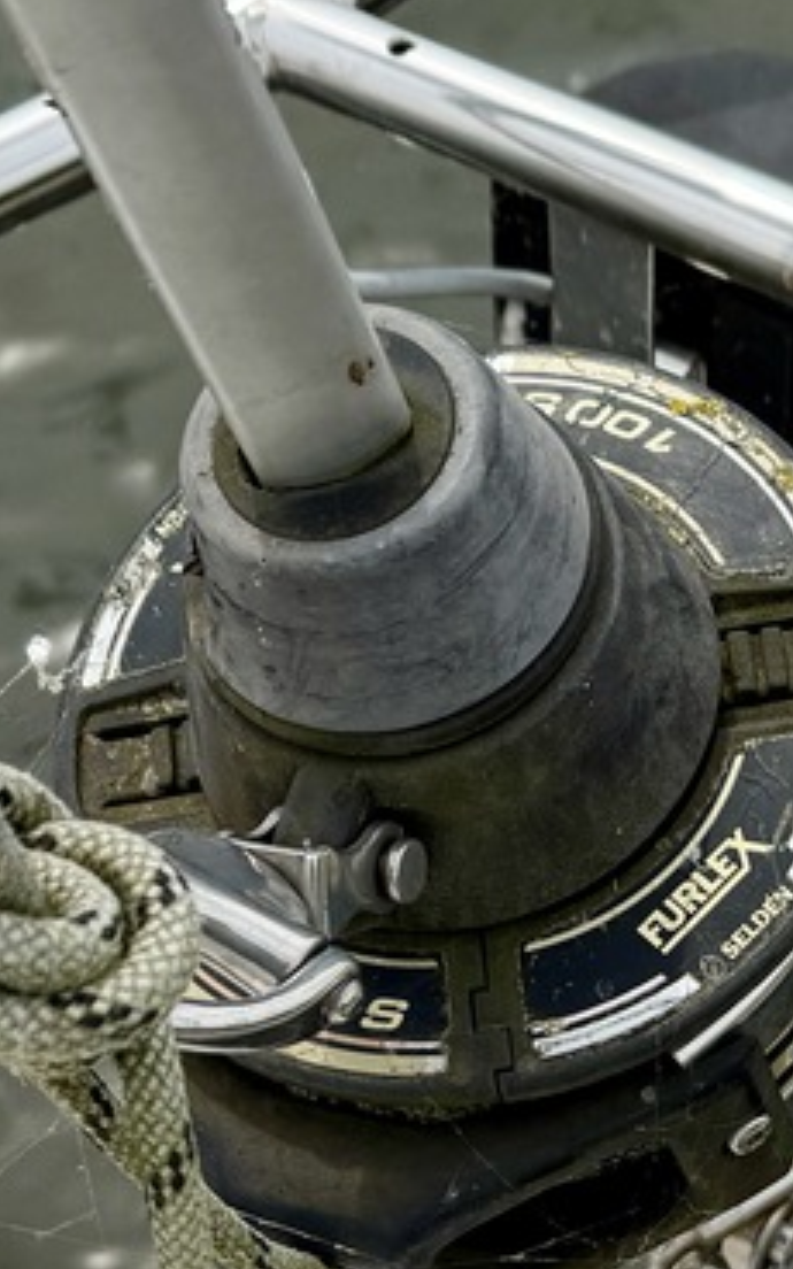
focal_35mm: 83
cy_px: 1366
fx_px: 2870
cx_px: 848
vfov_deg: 23.5
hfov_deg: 15.4
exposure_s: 1/5714
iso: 80
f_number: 1.78
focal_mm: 6.76
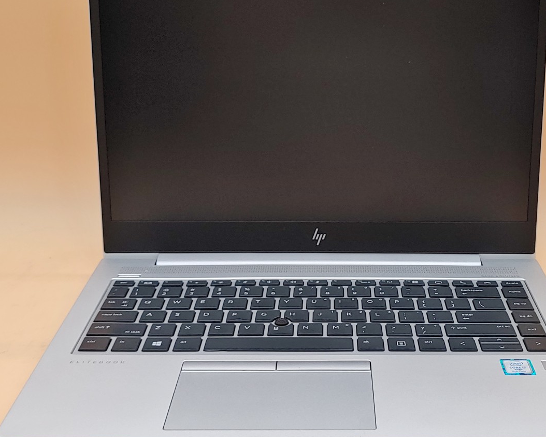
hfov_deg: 35.9
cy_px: 207
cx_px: 322
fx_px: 840
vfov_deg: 29.1
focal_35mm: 52
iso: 50
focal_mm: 4.36
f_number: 1.8
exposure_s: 1/83
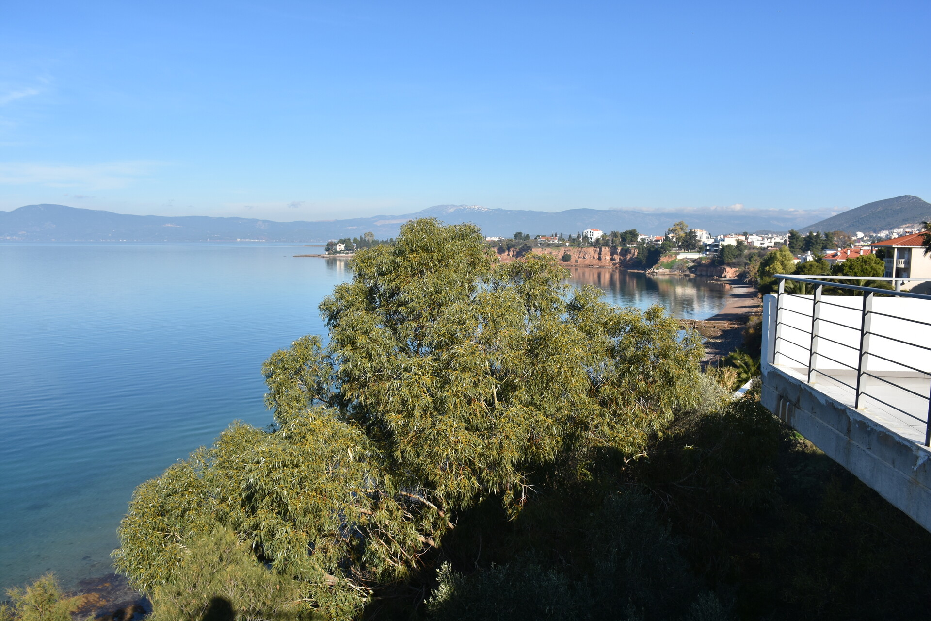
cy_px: 310
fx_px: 698
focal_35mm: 27
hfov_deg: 67.4
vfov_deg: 47.9
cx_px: 466
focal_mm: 18
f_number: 8
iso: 180
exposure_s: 1/500
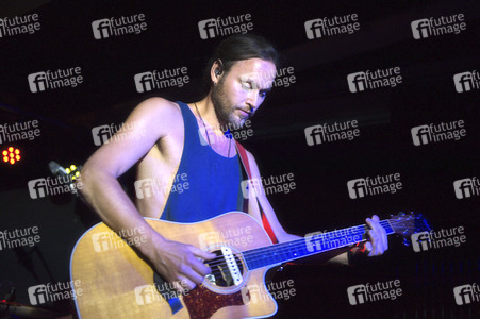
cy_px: 160
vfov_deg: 29.8
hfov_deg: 43.6
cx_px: 240
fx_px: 600
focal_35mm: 45
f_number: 2.8
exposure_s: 1/100
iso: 1600
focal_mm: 45
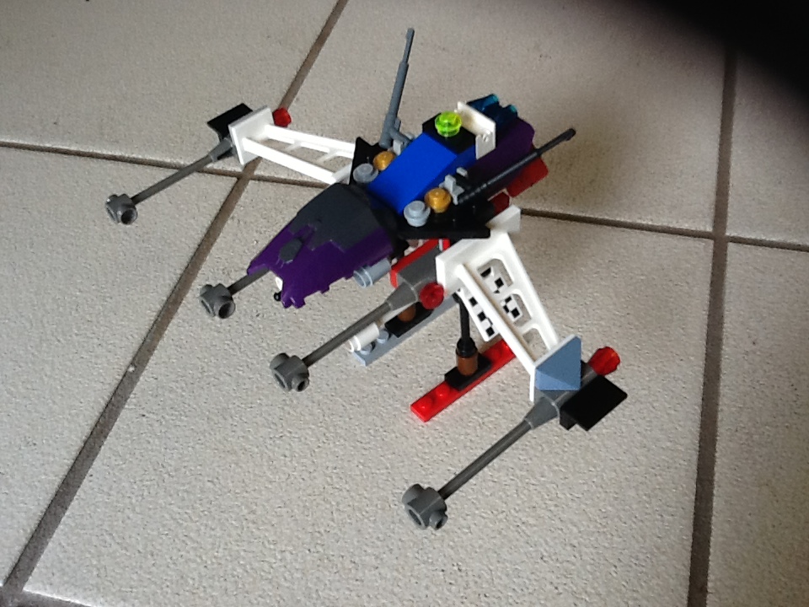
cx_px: 404
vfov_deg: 44.2
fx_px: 748
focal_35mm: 32
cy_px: 304
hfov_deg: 56.8
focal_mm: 2.03
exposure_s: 1/40
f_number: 2.4
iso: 80
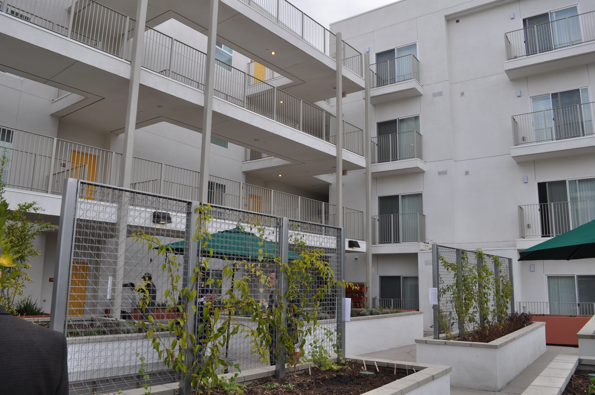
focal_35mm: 27
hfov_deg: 67.4
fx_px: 446
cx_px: 298
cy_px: 198
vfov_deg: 47.8
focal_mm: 18
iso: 200
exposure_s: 1/250
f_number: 8
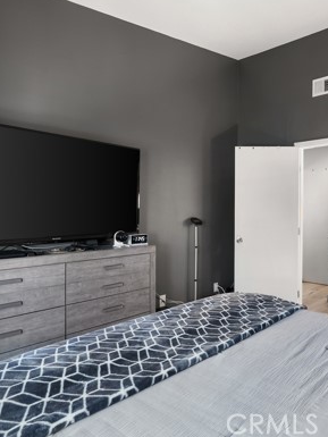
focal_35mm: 24
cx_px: 259
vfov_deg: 71.6
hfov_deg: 53.4
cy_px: 213
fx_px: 303
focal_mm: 16
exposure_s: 1.3
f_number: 9
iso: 320
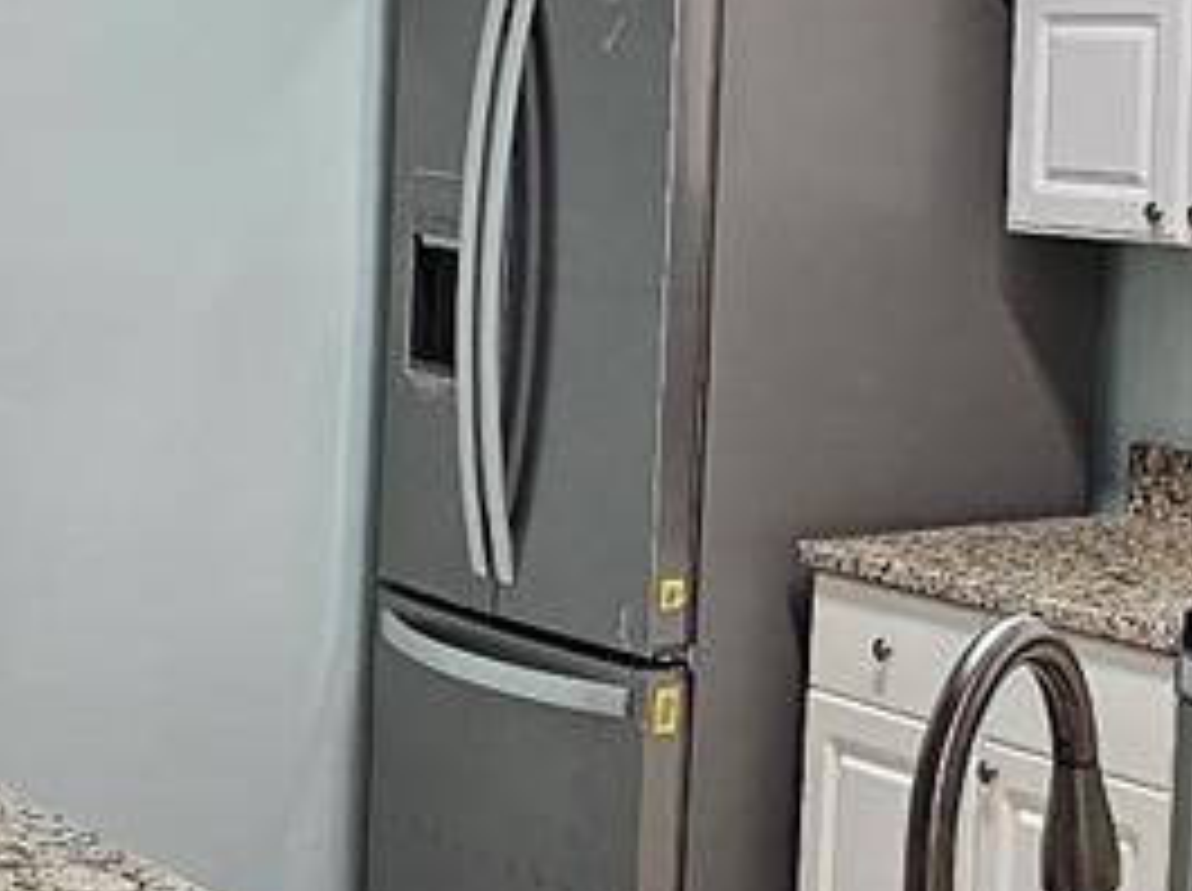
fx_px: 3061
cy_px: 274
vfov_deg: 16.5
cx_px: 1219
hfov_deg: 21.2
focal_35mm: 89
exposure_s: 1/120
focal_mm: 6.3
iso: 250
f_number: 1.7
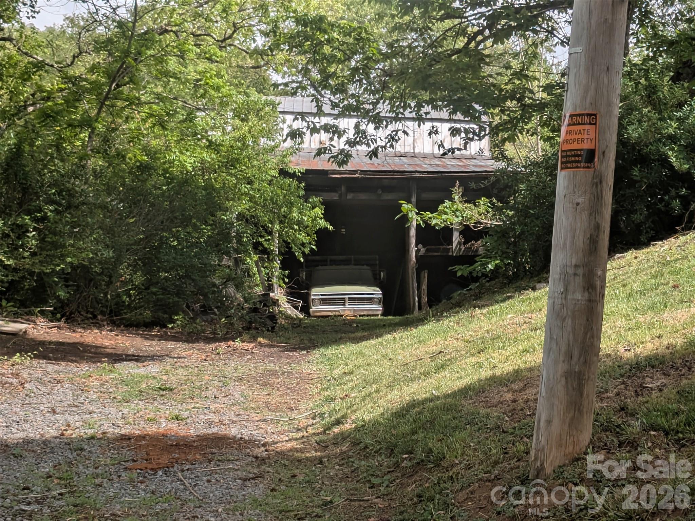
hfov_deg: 38.9
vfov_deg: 29.7
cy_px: 260
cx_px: 348
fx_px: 984
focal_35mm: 49
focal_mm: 4.53
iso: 42
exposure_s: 1/3067
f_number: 1.7
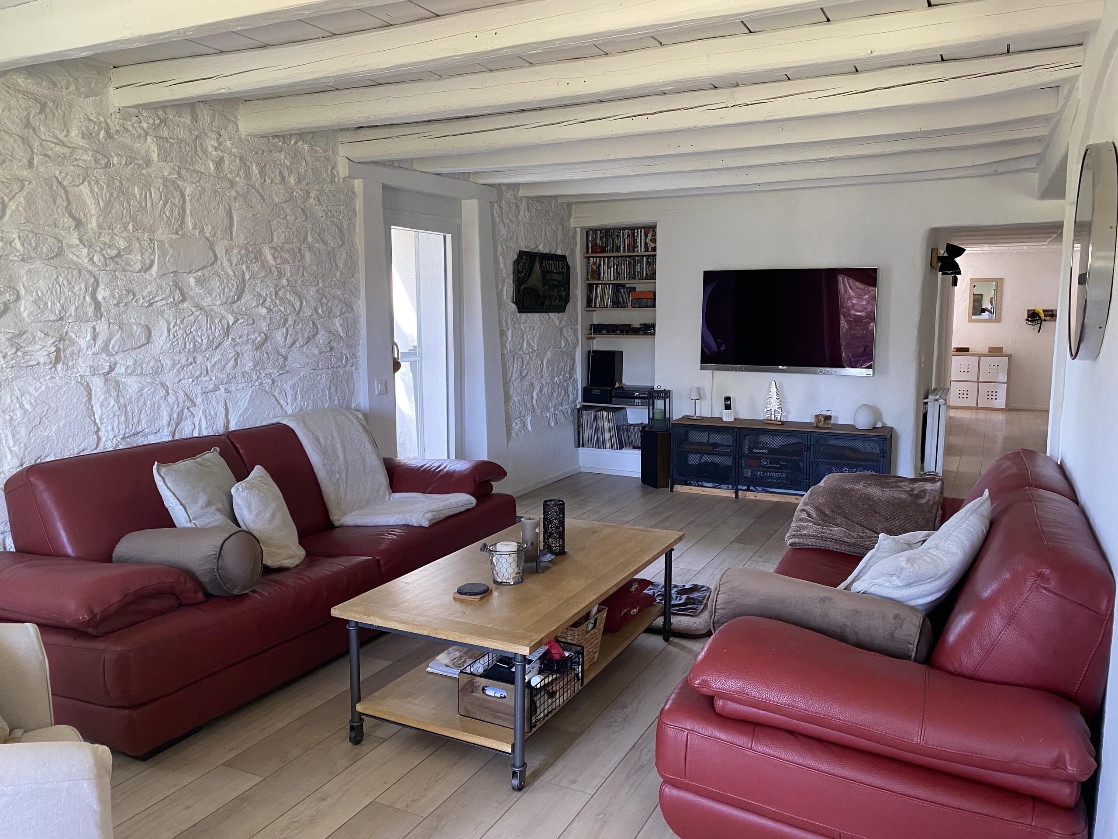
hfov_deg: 67.3
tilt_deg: -7.0
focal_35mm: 26
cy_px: 420
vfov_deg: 53.1
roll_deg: -0.8
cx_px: 559
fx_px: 840
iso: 200
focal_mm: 4.25
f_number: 1.8
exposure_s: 1/60
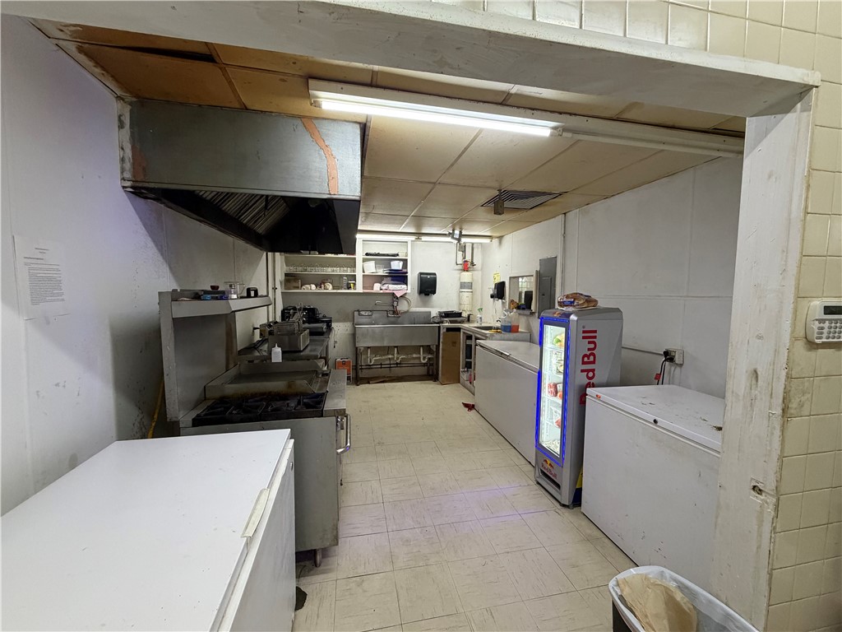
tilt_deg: -3.5
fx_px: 341
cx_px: 421
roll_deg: -0.4
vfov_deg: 85.7
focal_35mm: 14
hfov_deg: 102.1
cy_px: 316
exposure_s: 1/60
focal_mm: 2.22
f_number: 2.2
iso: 400
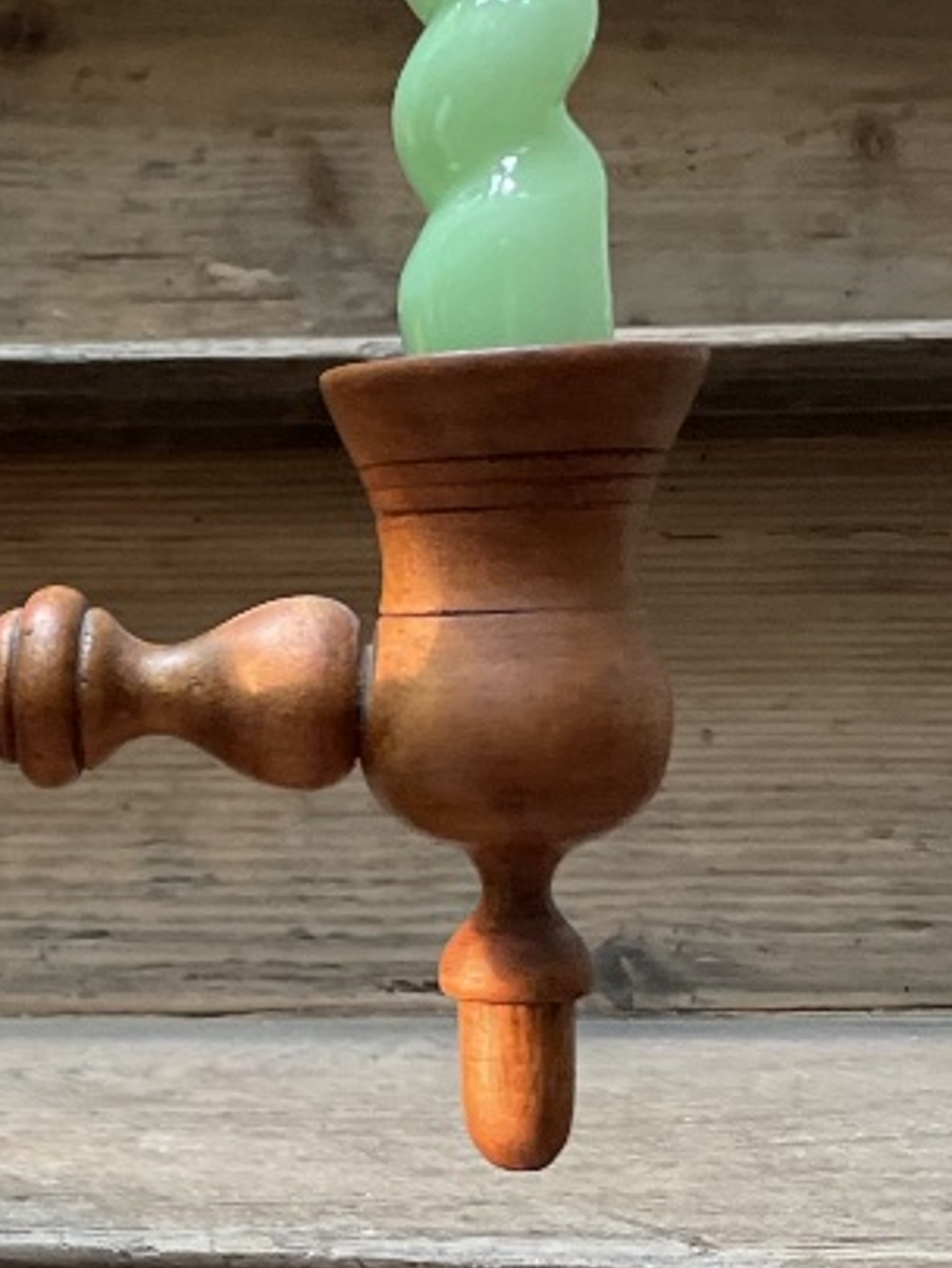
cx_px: -410
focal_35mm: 77
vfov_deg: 25.2
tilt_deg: -4.5
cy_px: 808
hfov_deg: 17.5
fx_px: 2822
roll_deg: +0.8
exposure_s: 1/33
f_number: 1.6
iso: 400
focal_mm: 4.2
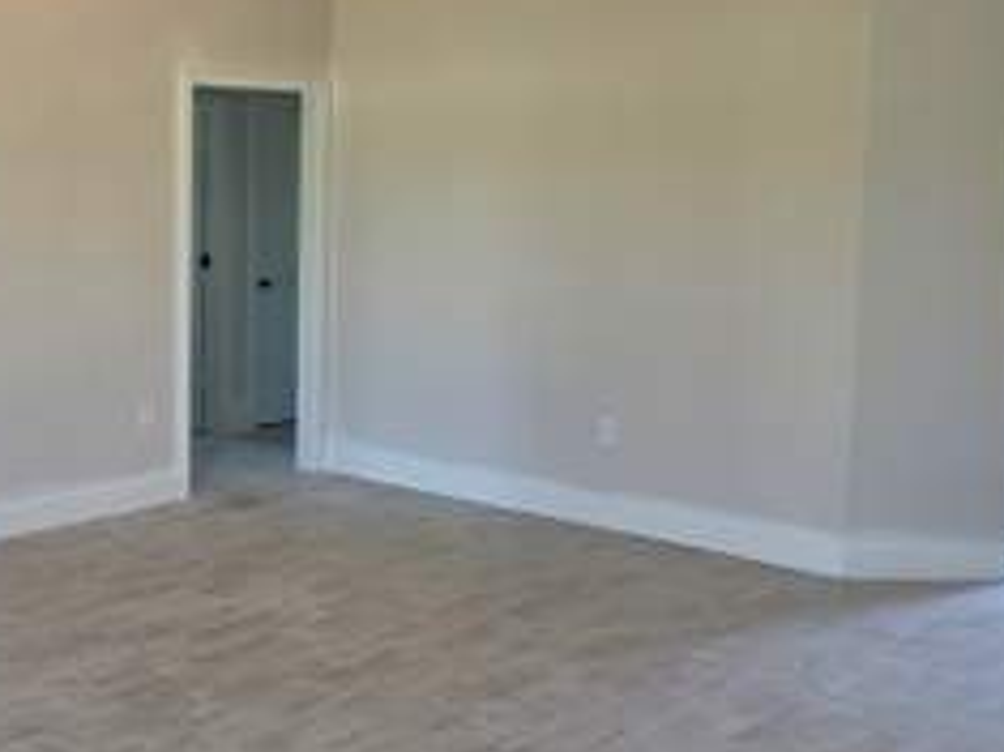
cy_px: 303
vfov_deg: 30.8
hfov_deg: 38.3
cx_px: 145
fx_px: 1362
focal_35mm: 47
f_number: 1.4
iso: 50
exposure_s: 1/120
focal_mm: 6.5
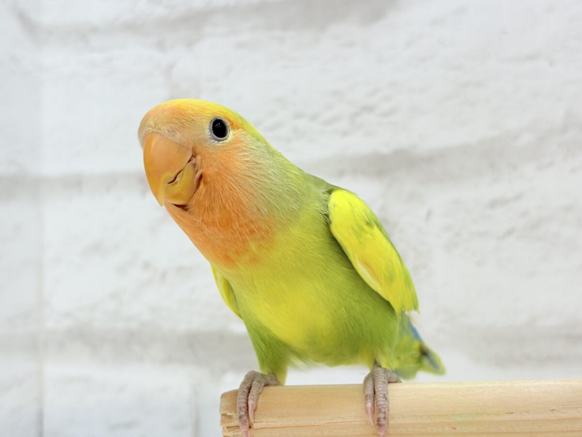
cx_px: 291
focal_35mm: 52
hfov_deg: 36.8
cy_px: 218
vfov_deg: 28.0
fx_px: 874
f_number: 1.6
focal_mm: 5.96
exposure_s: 1/50
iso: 32
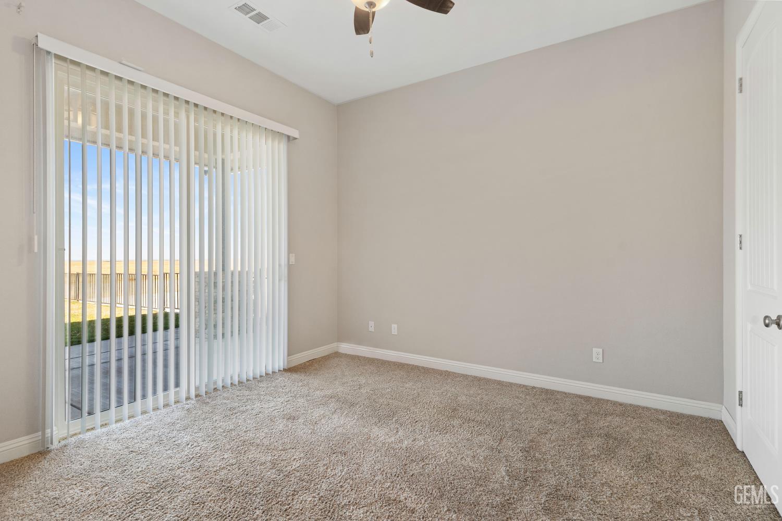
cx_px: 391
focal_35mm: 17
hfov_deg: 93.3
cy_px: 260
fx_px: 369
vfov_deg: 70.4
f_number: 7.1
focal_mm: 17
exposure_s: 1/4
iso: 400
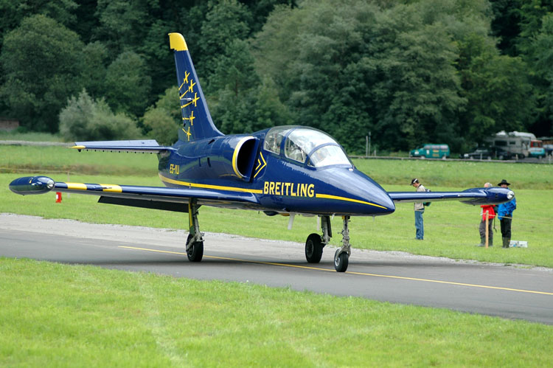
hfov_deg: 9.5
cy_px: 184
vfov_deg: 6.3
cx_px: 276
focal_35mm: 218
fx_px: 3339
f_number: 2.8
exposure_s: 1/800
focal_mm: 145
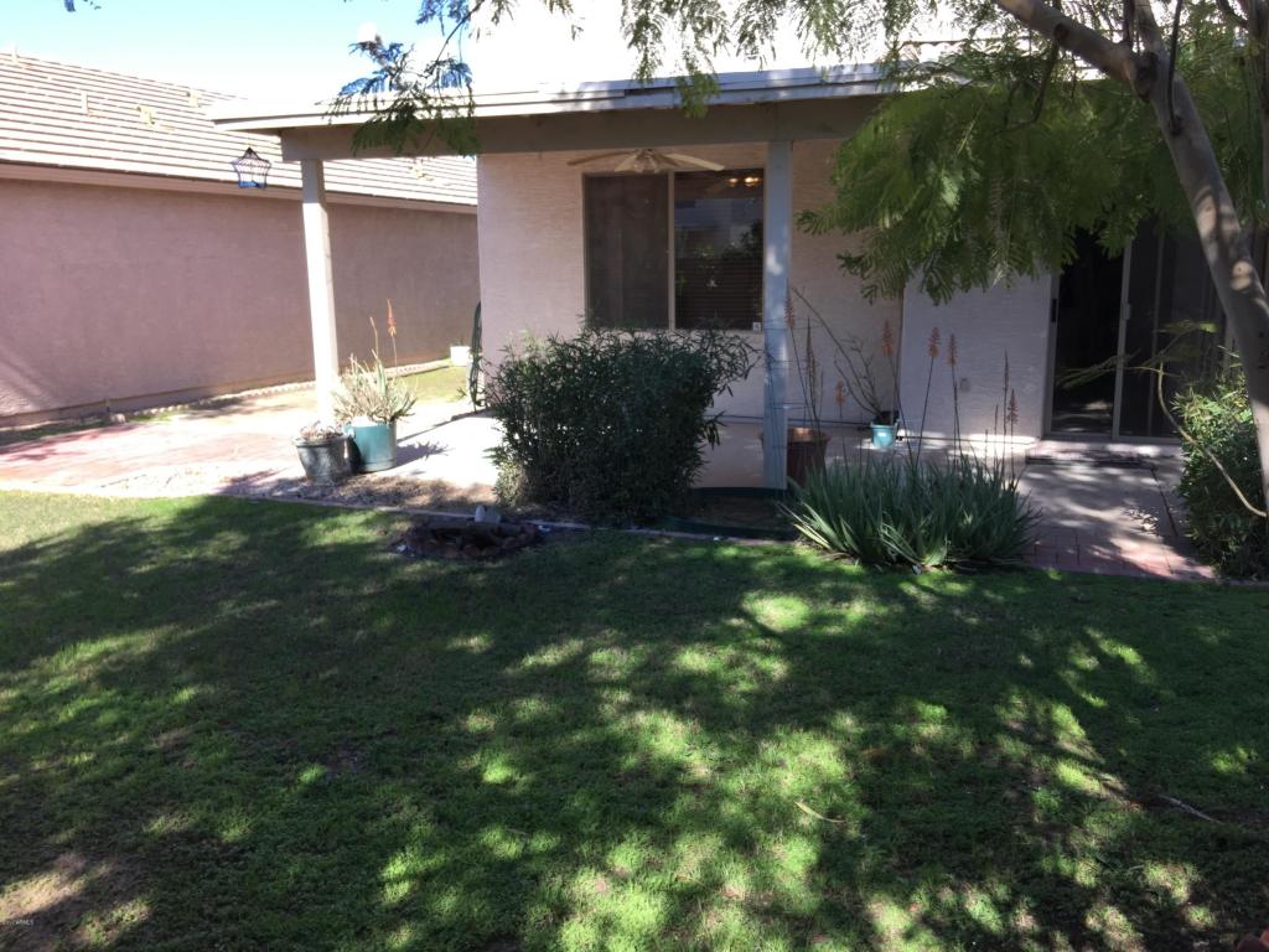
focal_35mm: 29
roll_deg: -0.1
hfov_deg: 61.7
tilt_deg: -8.9
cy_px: 476
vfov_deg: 48.2
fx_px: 1063
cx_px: 634
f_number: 2.2
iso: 32
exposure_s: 1/439
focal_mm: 4.15
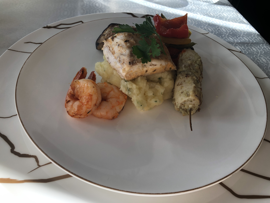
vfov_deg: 49.7
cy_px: 102
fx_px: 218
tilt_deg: -45.3
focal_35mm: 28
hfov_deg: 63.4
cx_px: 135
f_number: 1.8
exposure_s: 1/111
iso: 25
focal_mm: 3.99
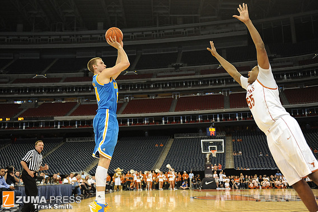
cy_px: 104
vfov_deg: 34.2
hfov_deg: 49.5
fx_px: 345
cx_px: 162
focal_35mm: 39
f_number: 2.8
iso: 2500
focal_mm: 38
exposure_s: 1/1000
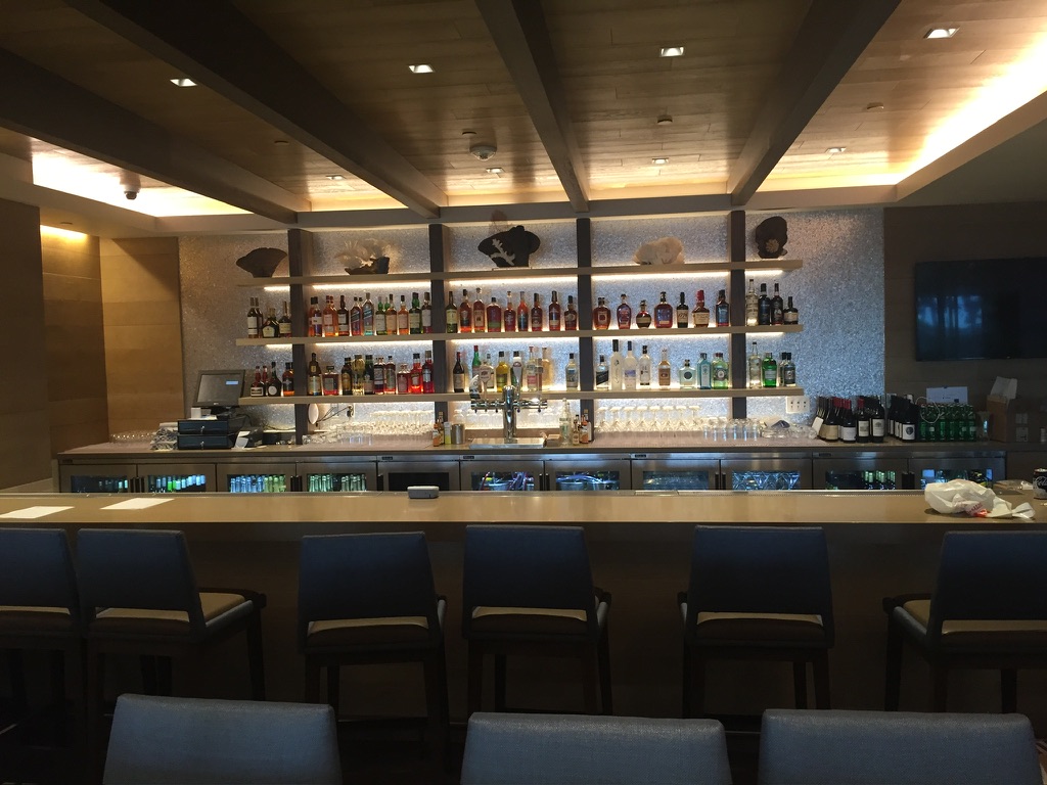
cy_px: 392
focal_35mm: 29
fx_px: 877
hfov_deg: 61.7
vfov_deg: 48.2
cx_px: 524
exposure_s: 1/30
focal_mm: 4.15
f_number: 2.2
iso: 40
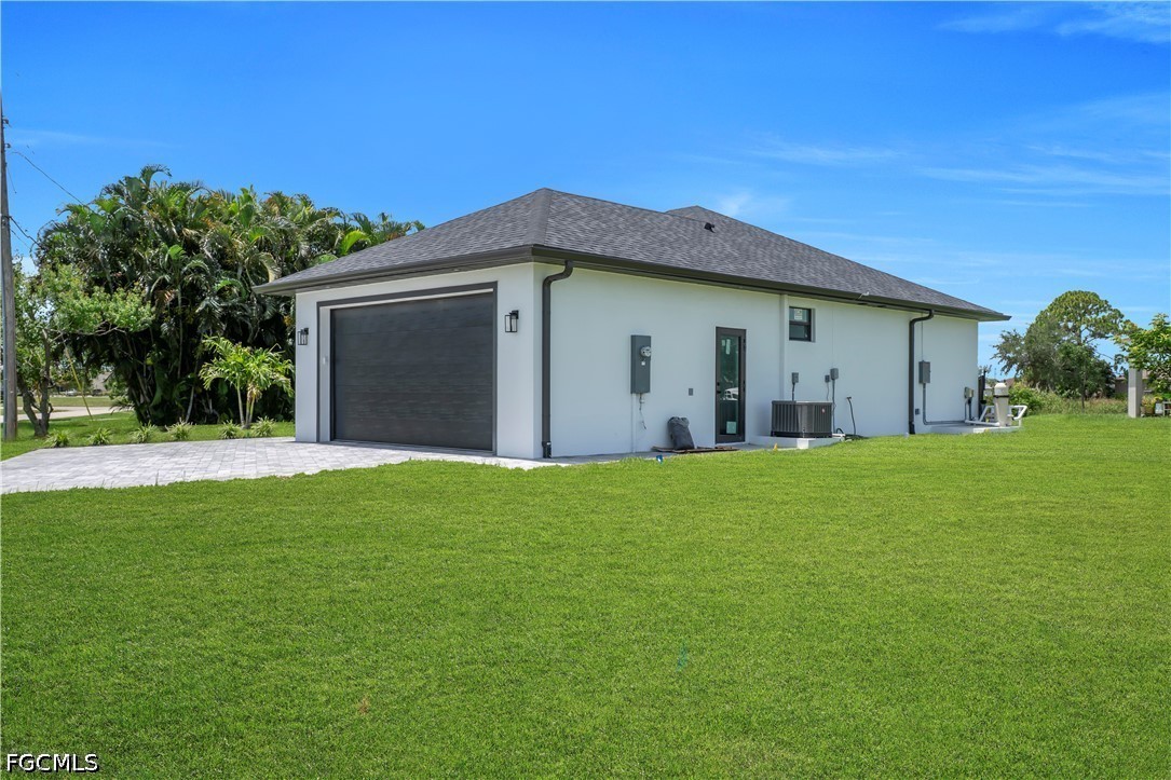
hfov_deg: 61.9
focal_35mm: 30
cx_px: 586
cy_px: 390
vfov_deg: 43.6
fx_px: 976
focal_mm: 20
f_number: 8
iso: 100
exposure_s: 1/320
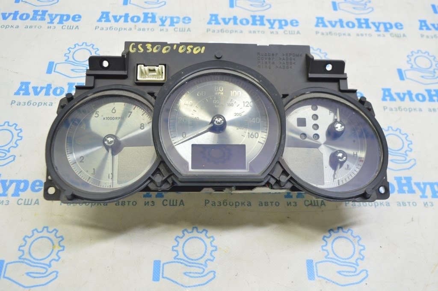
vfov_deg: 38.3
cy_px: 146
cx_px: 219
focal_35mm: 34
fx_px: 419
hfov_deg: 55.1
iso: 400
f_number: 5.6
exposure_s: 1/15
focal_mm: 23
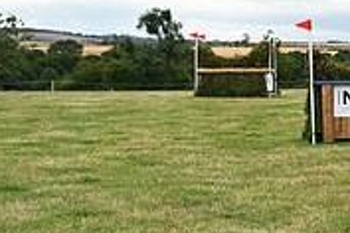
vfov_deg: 10.5
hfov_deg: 14.4
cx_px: 564
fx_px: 1274
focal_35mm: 131
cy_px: 135
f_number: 5
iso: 640
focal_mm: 40
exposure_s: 1/800
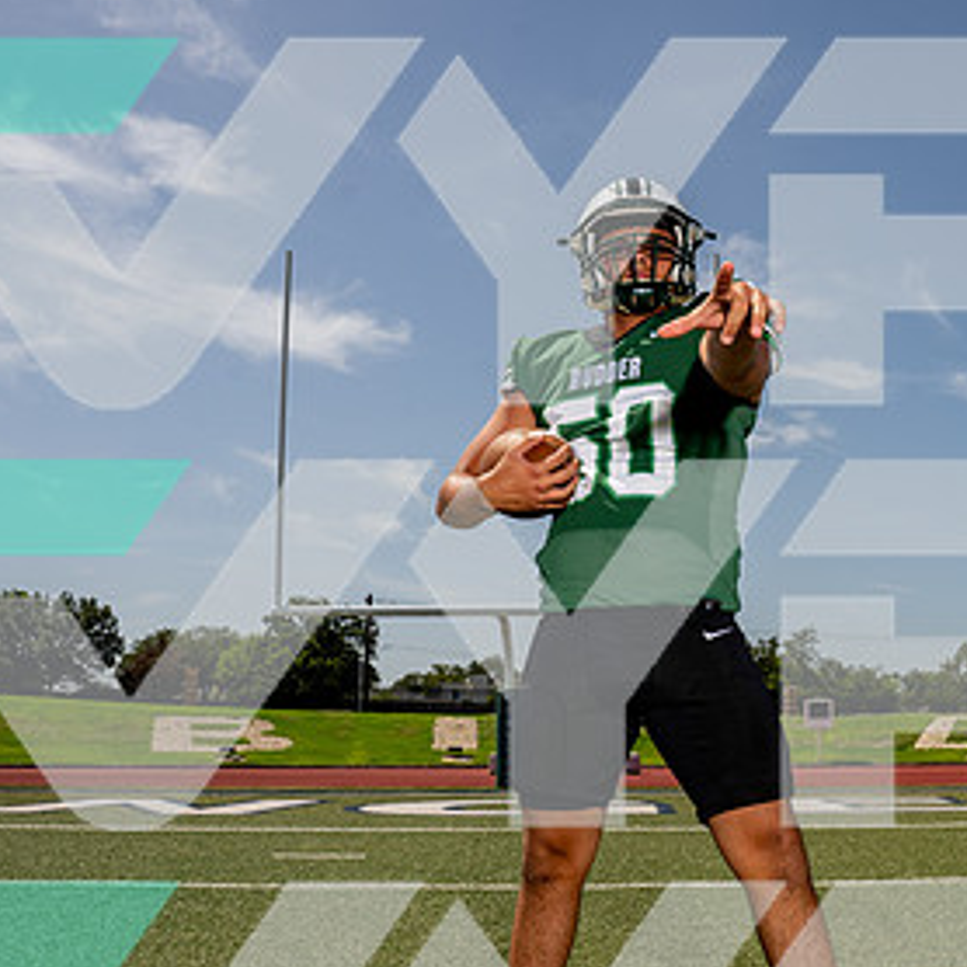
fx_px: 1201
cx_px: 715
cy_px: 641
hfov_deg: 42.6
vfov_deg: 43.3
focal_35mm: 38
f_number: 11
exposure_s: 1/250
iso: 100
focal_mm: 20
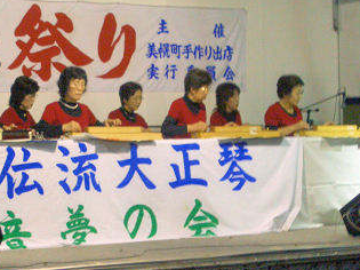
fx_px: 1227
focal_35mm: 118
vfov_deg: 12.5
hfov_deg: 16.7
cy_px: 147
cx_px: 134
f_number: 4.4
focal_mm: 14.6
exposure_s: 1/40
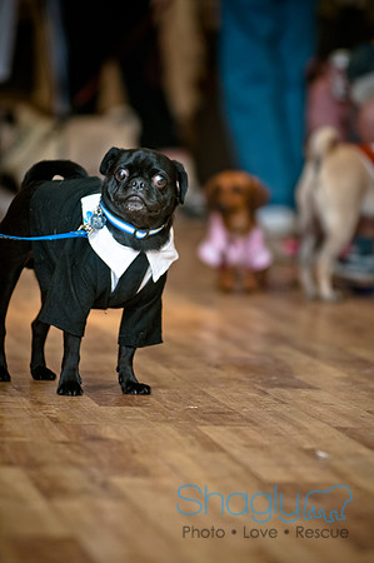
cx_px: 187
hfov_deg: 4.6
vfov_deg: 6.9
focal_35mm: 300
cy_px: 282
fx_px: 4685
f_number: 2.8
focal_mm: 200
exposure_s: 1/200
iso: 200
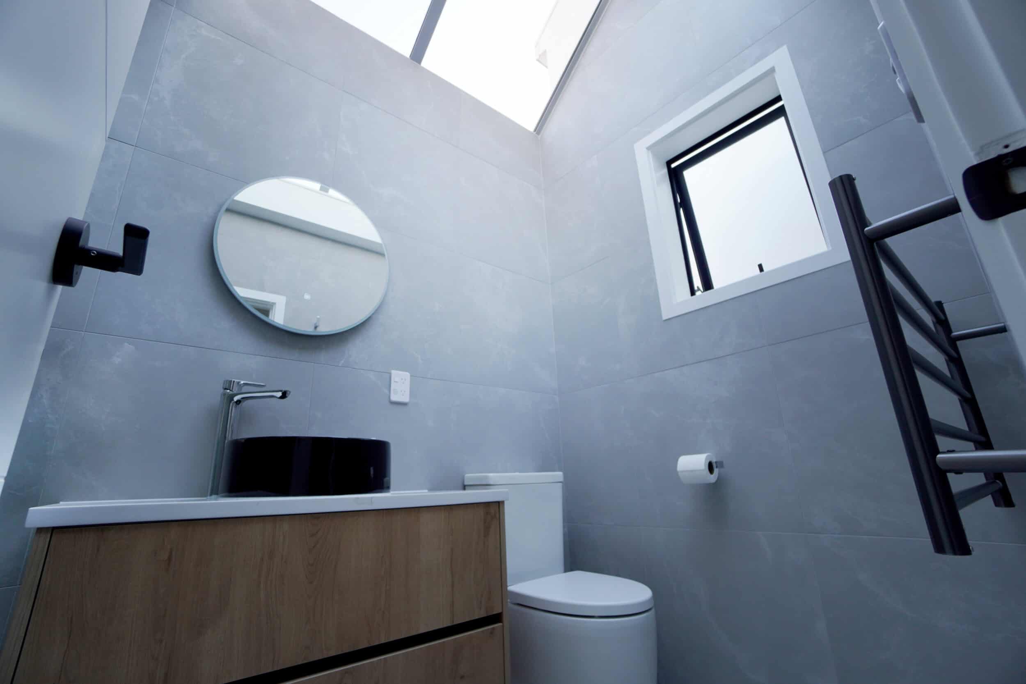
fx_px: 427
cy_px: 342
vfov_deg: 77.3
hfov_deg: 100.4
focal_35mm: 15
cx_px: 513
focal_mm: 10
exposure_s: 1/40
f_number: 4.5
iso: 125
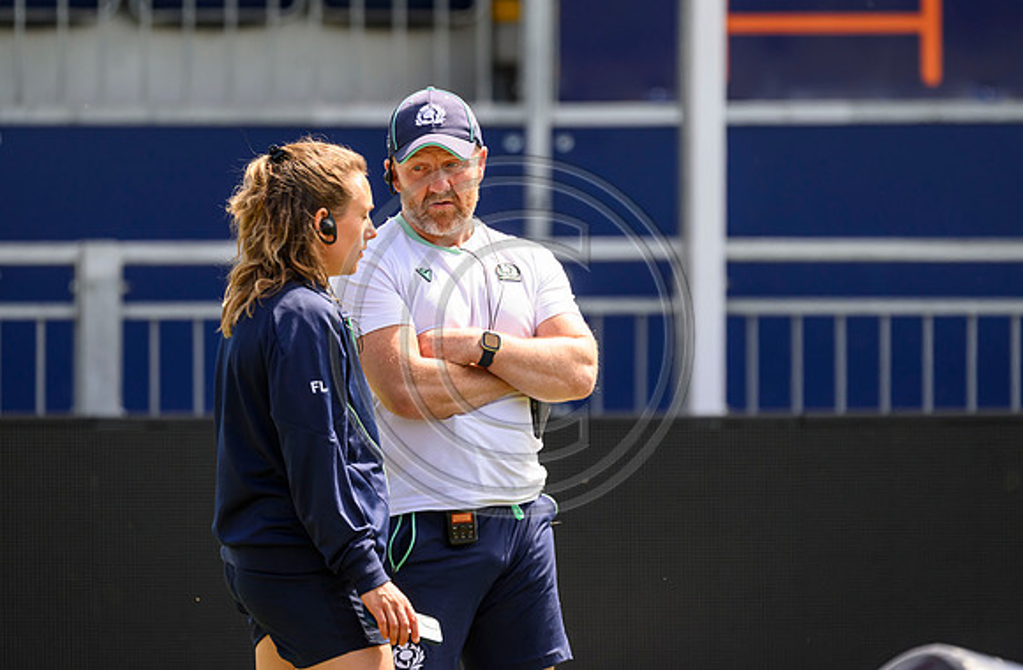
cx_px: 493
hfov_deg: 3.2
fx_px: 18491
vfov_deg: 2.1
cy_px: 279
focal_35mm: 654
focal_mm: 560
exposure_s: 1/1600
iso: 500
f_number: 4
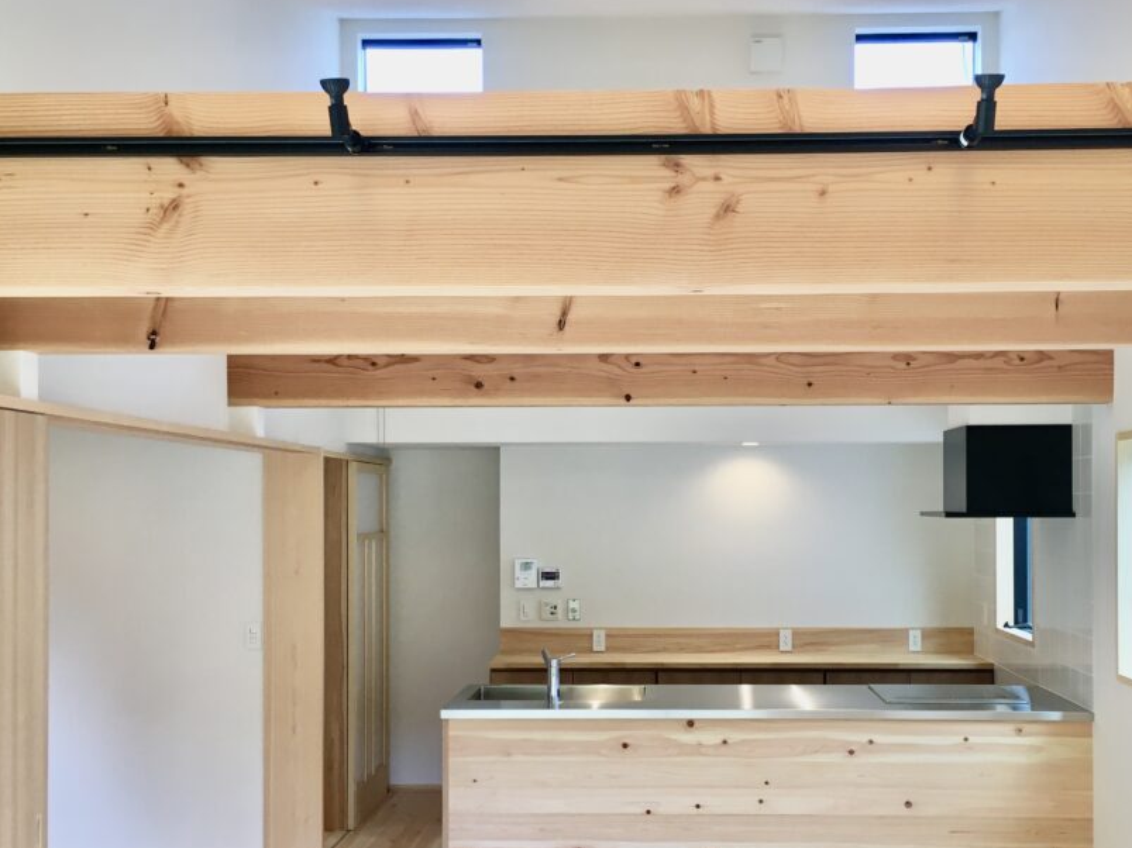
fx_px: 1210
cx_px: 643
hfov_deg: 50.0
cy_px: 509
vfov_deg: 38.5
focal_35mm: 37
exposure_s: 1/40
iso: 32
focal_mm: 4.15
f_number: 2.2
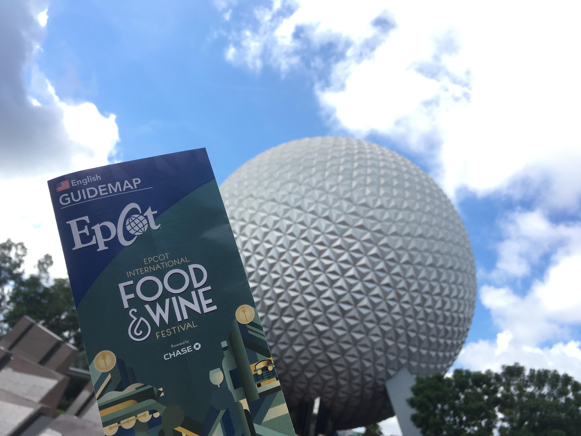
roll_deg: -13.3
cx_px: 290
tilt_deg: +23.2
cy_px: 218
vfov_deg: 48.2
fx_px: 487
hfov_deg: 61.7
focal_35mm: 29
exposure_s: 1/818
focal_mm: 4.15
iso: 25
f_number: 2.2
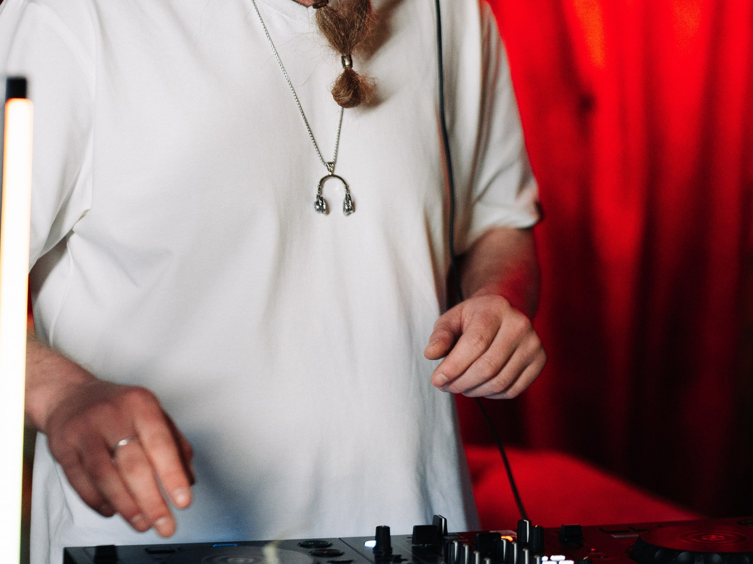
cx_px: 397
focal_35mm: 109
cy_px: 7
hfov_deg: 18.0
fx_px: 2371
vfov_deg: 13.4
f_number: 1.2
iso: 800
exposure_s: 1/400
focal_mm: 50
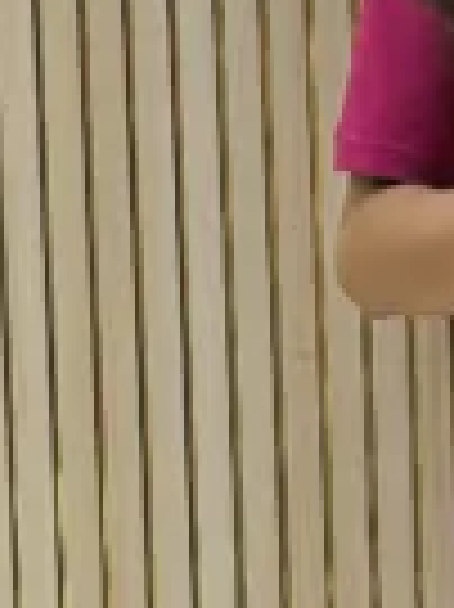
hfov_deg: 8.3
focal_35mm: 174
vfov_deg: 11.2
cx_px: 719
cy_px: 709
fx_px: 3048
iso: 50
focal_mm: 5.96
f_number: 1.6
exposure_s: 1/119
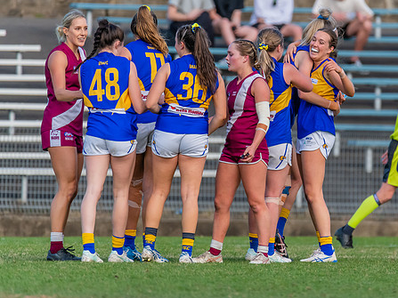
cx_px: 315
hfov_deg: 2.1
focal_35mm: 942
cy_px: 97
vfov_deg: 1.6
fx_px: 10828
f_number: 6.3
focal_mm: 600
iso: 1600
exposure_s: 1/1600
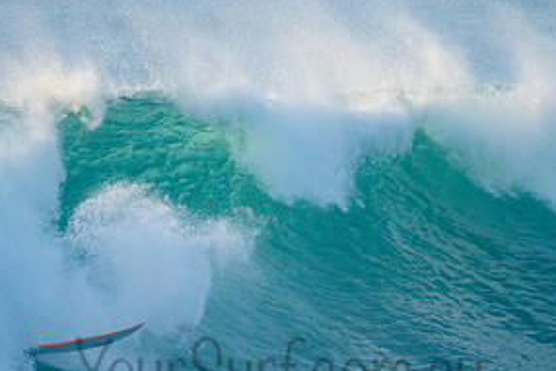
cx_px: 276
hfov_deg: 2.0
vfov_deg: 1.4
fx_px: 15683
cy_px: 351
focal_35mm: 1015
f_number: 5.6
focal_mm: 500
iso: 320
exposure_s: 1/1600
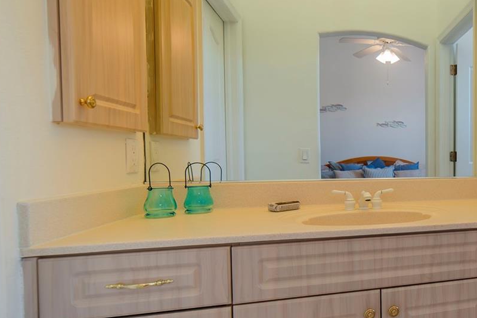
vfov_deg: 46.3
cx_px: 459
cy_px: 172
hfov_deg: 53.8
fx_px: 371
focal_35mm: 28
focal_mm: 14
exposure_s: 1/320
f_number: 4.5
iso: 1250
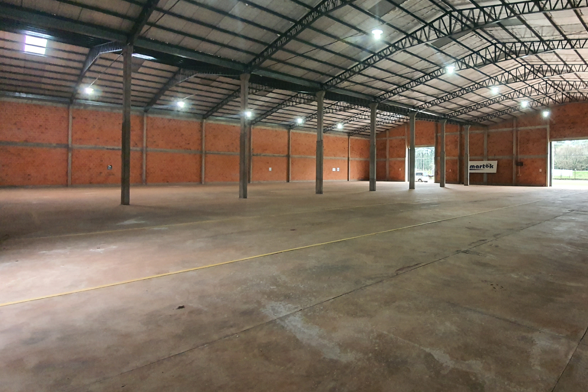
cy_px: 163
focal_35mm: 19
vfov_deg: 64.2
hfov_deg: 83.1
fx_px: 310
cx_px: 404
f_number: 2.2
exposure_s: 1/33
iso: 640
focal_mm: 1.8
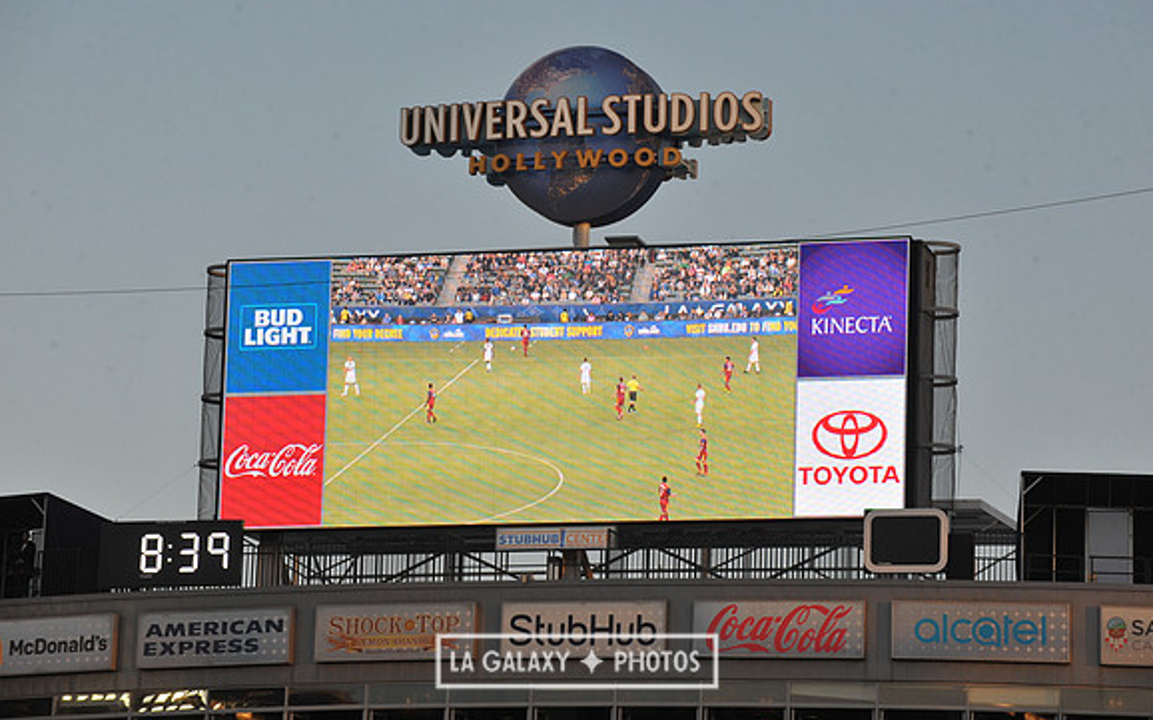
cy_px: 361
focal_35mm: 179
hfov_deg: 11.7
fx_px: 5624
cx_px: 576
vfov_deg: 7.3
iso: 800
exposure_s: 1/400
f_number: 10
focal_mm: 175
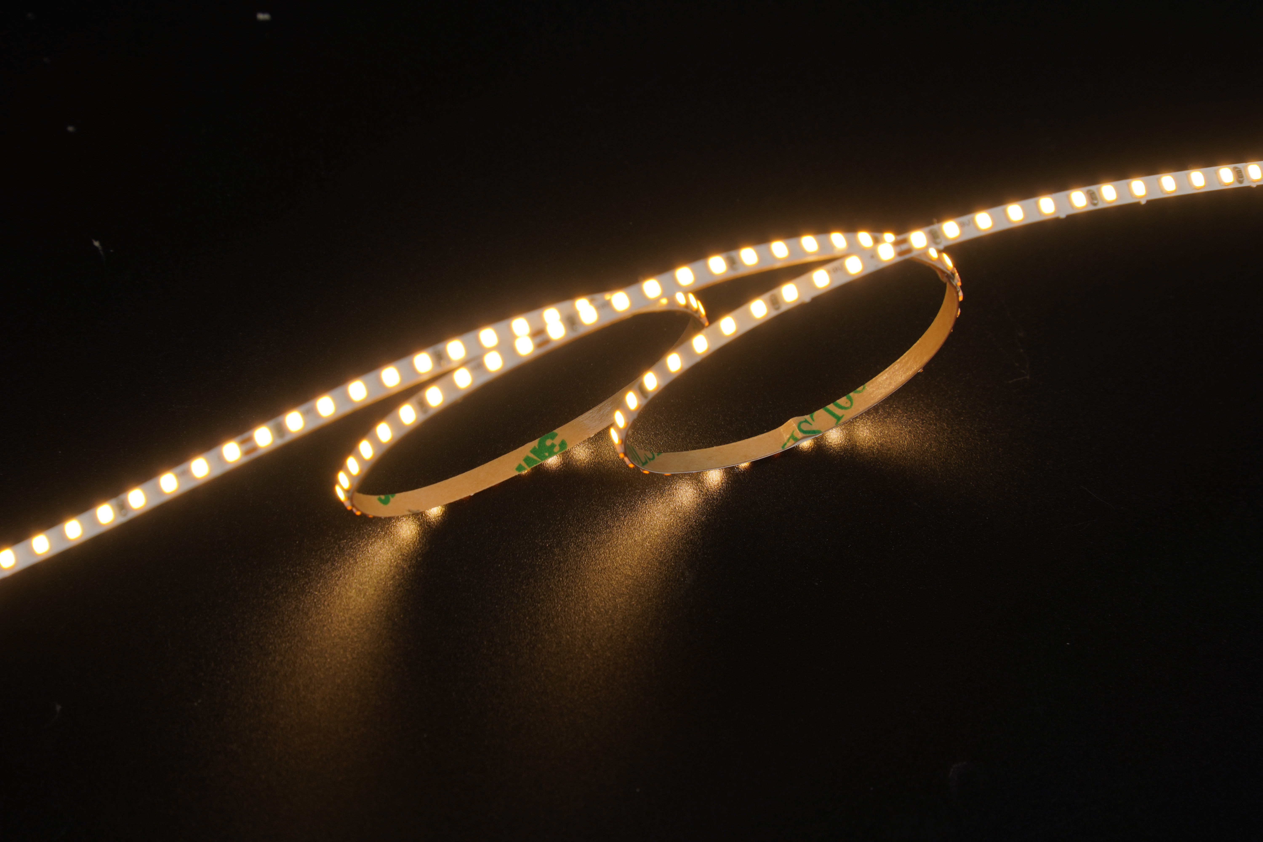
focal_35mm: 200
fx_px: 7016
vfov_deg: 6.9
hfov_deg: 10.3
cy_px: 421
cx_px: 632
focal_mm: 200
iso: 100
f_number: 14
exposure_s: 1/80
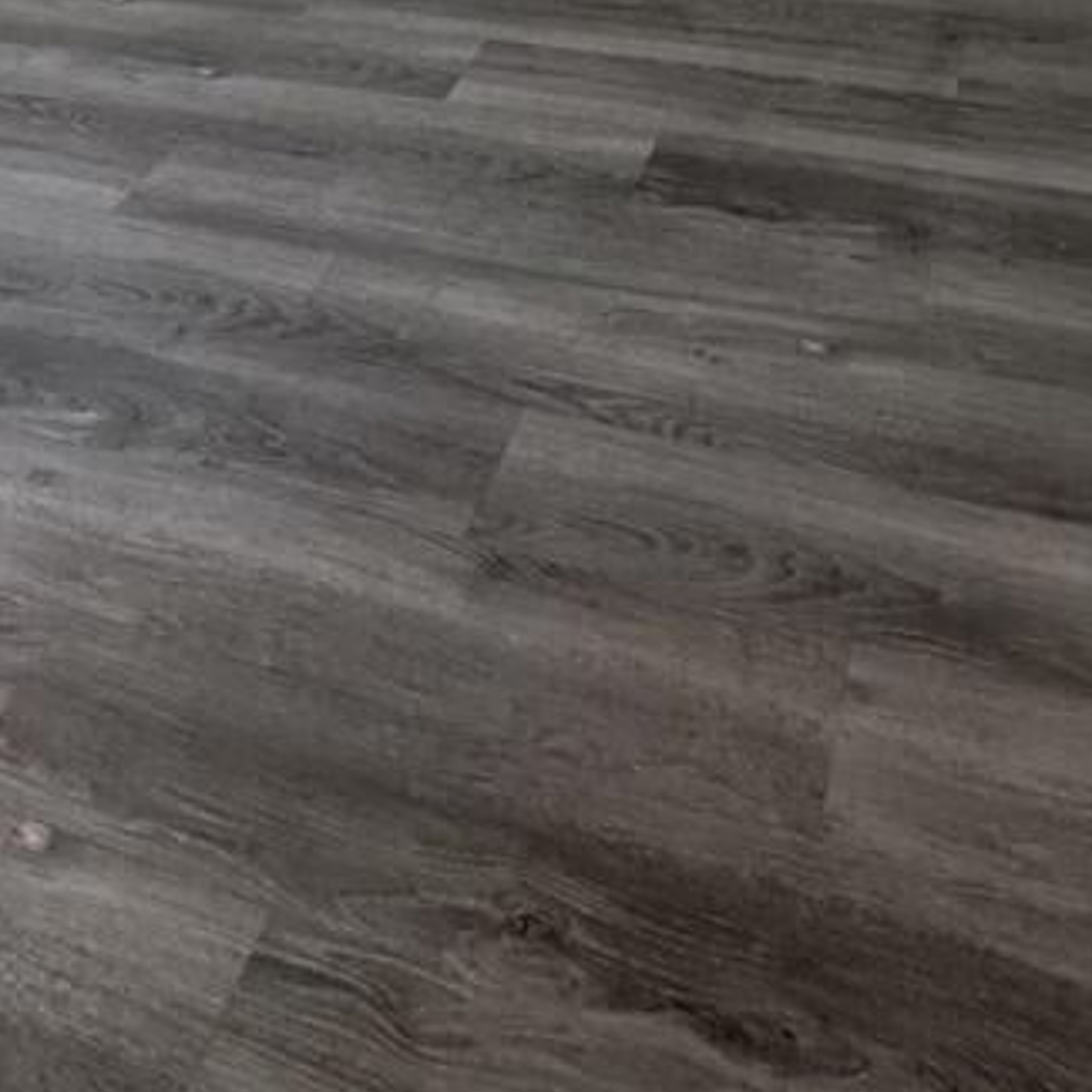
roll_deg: +3.8
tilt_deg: -15.5
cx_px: 635
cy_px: -386
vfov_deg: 31.2
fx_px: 1392
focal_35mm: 39
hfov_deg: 42.7
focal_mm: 2.22
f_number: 2.2
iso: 320
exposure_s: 1/67
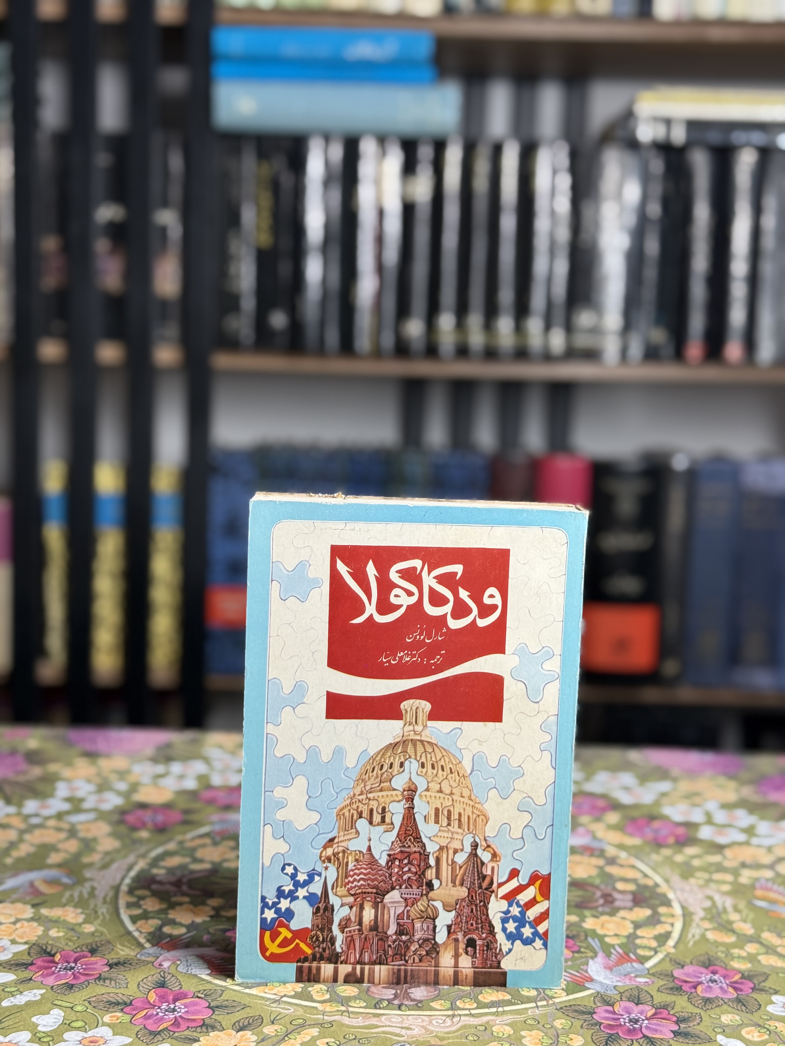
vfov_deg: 39.7
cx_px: 392
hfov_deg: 30.3
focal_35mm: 48
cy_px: 523
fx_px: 1451
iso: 100
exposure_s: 1/100
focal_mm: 6.76
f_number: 1.78
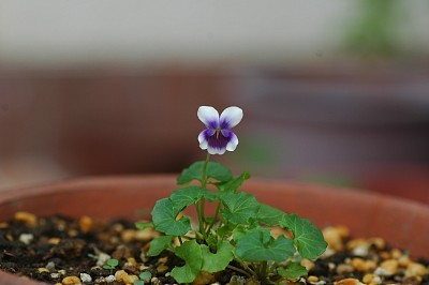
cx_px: 214
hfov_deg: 15.2
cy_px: 142
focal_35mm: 135
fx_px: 1607
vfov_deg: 10.1
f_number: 5
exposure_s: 1/250
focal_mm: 90
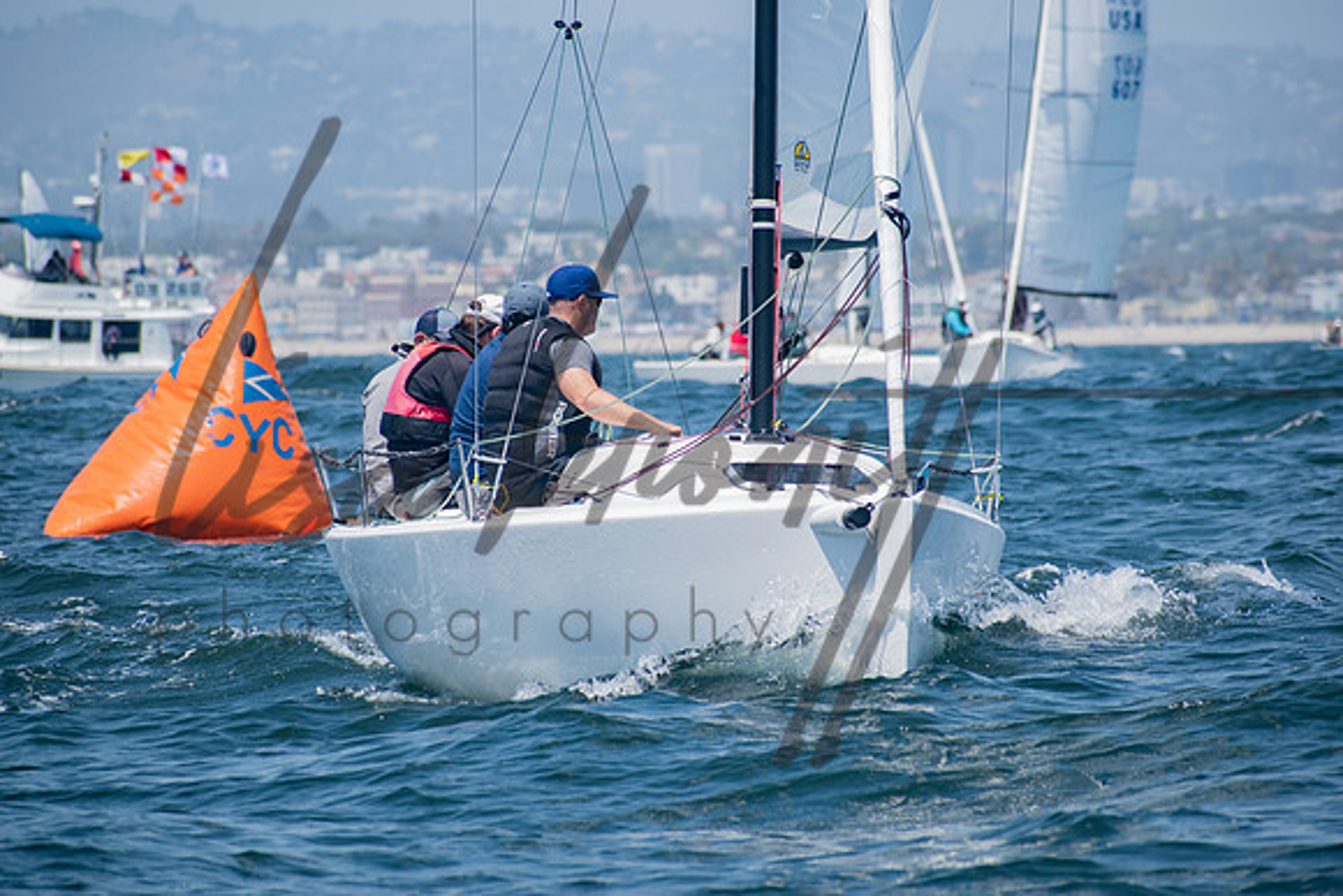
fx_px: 12313
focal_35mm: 330
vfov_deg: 4.2
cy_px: 448
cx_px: 672
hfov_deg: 6.2
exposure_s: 1/1250
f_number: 8
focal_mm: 220
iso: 400
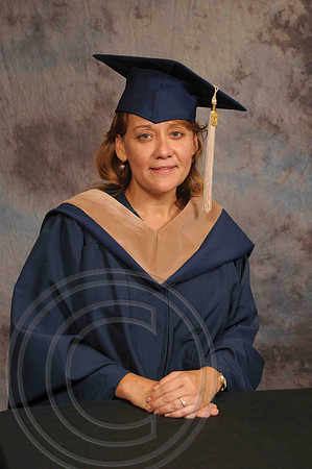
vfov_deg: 26.0
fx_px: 1016
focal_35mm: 78
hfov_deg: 17.5
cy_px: 234
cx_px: 156
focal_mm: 52
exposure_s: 1/60
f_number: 5.6
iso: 200
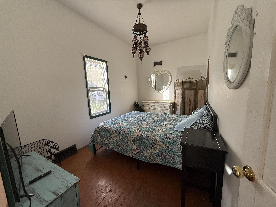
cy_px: 104
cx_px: 138
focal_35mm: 14
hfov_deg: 102.1
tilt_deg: -7.5
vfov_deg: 85.7
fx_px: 112
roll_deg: +2.7
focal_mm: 2.22
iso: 125
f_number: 2.2
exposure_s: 1/99
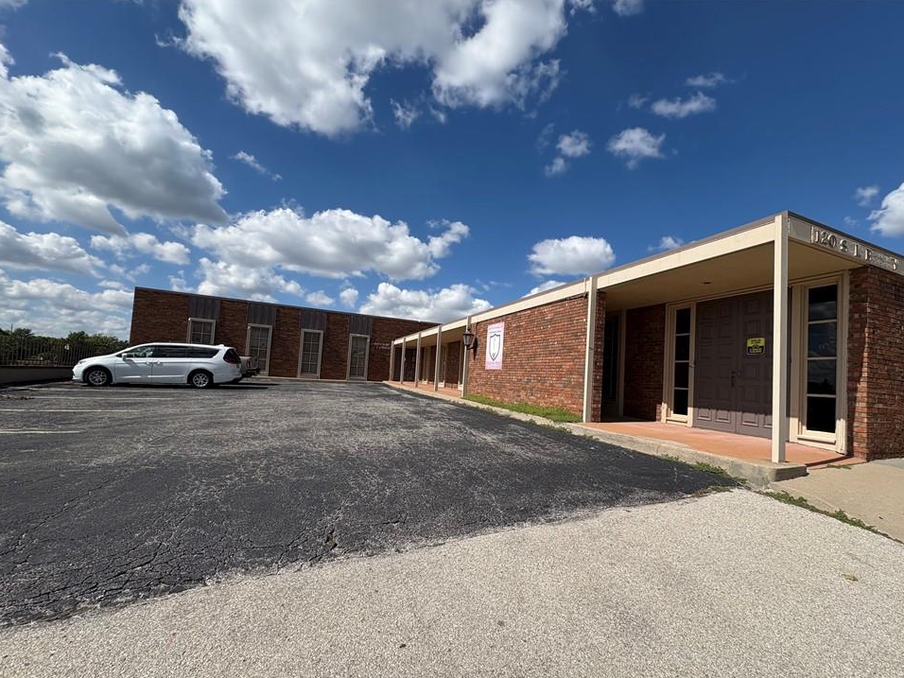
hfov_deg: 98.1
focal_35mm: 15
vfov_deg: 81.7
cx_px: 472
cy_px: 360
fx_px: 392
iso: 50
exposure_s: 1/2874
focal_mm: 2.22
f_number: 2.2
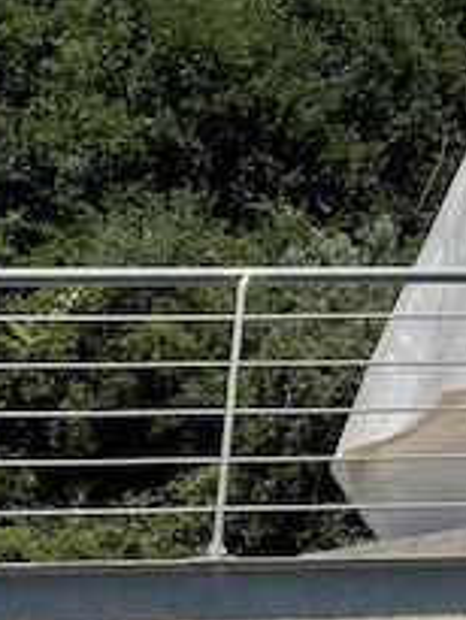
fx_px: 2725
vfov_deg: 12.7
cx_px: 1077
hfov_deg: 8.9
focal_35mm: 152
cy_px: -124
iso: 32
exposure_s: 1/4132
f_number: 1.6
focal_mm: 4.2
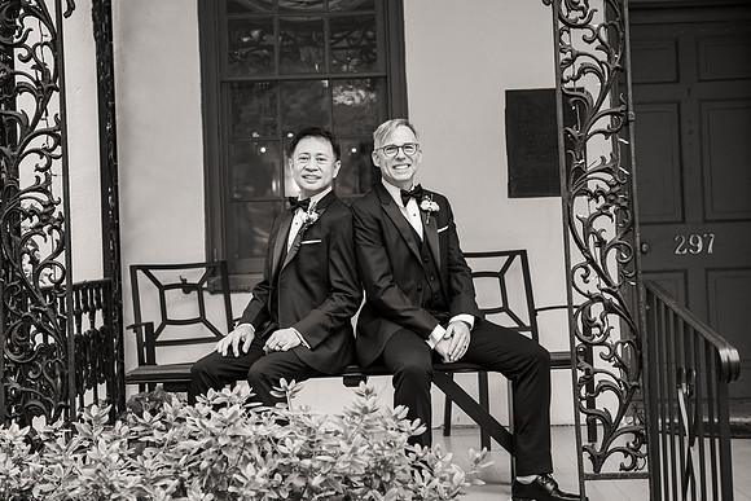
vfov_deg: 21.6
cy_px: 244
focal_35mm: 63
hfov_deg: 32.0
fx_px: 1311
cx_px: 361
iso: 400
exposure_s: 1/400
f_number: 3.2
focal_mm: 60
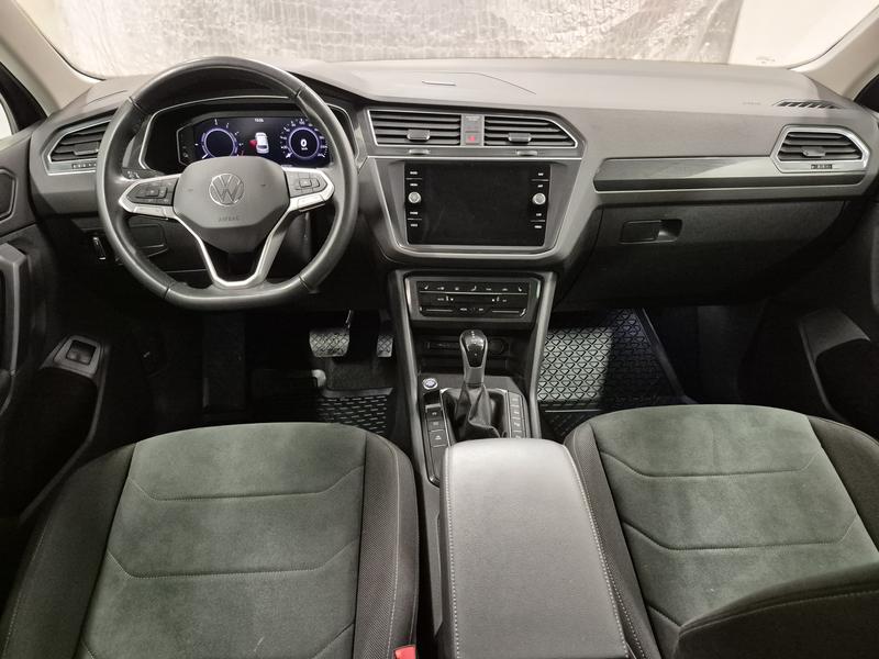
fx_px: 584
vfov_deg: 58.9
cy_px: 330
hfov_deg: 73.9
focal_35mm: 23
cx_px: 440
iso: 2000
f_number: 1.8
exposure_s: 1/100
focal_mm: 5.4
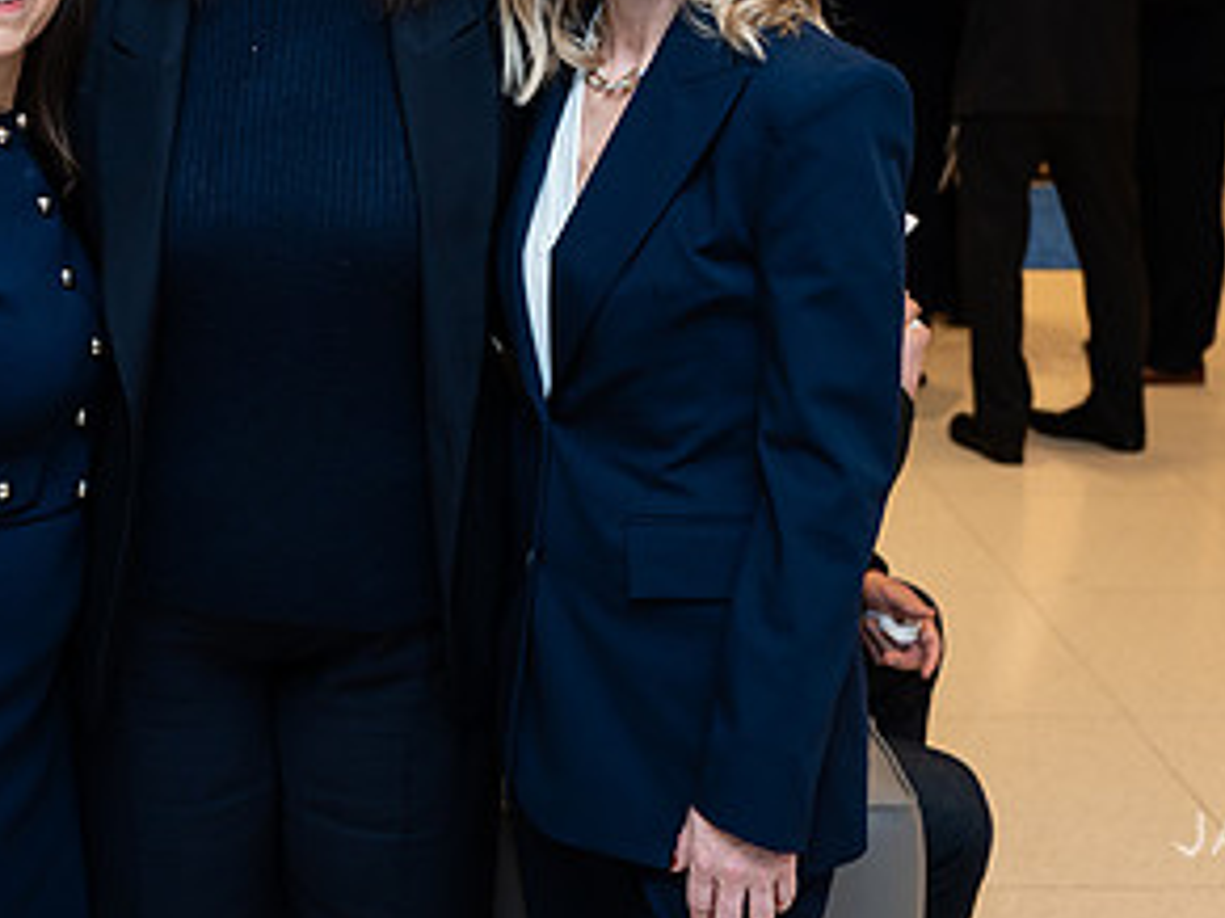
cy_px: 133
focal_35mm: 63
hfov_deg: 30.4
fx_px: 2229
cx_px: 358
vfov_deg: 22.8
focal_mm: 31.5
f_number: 3.2
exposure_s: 1/160
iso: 320
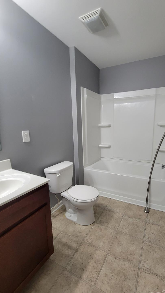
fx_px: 117
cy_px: 149
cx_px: 101
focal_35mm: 15
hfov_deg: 69.7
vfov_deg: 103.0
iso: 200
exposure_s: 1/60
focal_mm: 2.2
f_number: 2.2
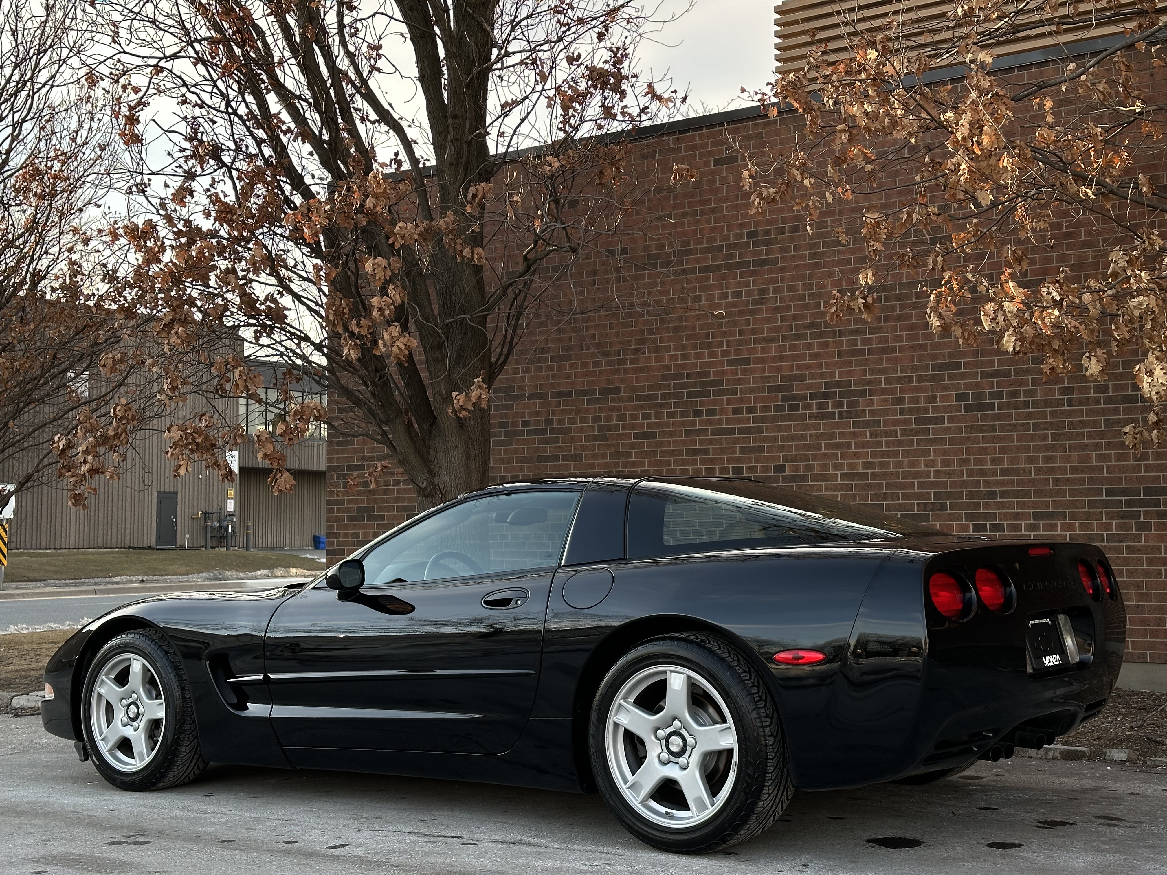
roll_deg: +1.0
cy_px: 438
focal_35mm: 48
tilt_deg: +4.4
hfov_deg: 39.7
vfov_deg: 30.3
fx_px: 1618
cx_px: 584
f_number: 1.78
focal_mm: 6.86
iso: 64
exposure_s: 1/450
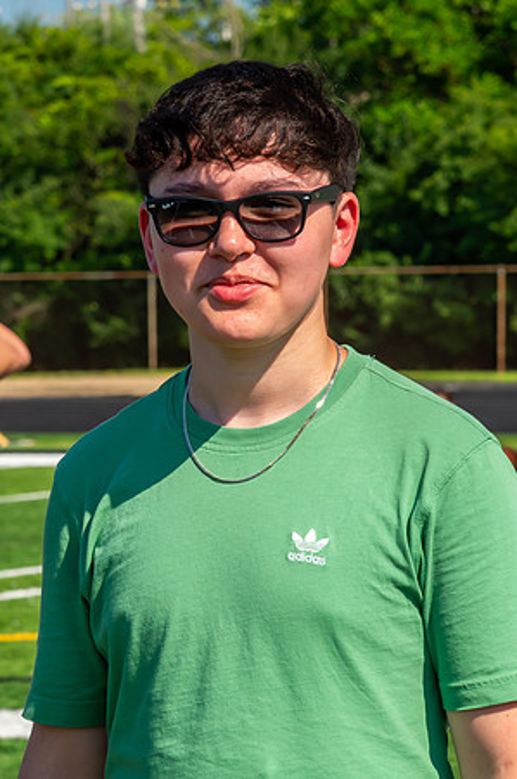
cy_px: 393
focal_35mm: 209
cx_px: 244
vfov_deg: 9.8
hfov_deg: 6.6
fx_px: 4517
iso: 1250
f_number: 13
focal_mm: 120
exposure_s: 1/400
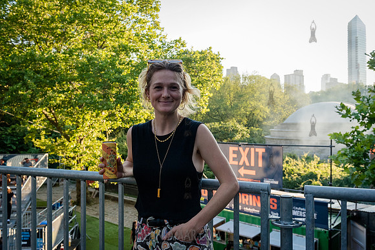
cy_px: 125
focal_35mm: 33
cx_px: 188
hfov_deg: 57.0
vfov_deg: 39.8
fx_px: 345
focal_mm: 32
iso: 2000
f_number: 5.6
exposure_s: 1/1000
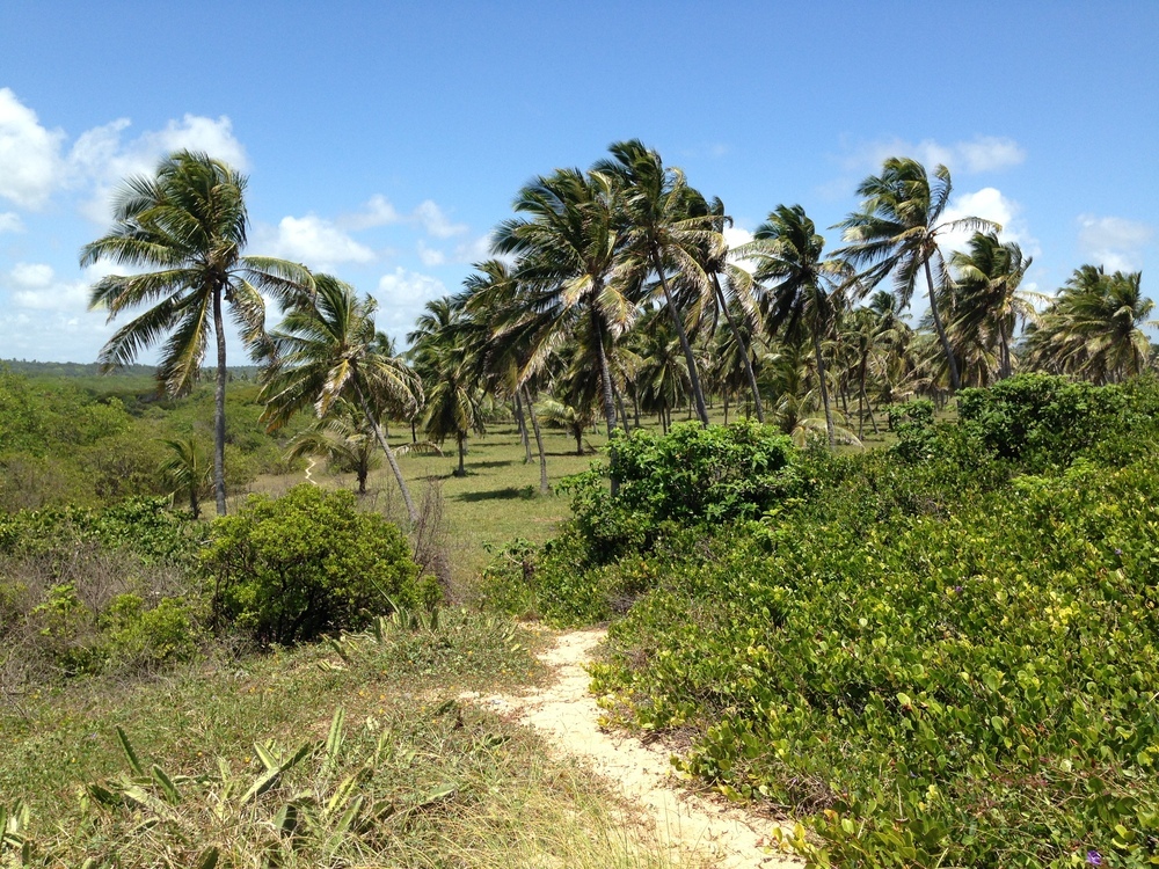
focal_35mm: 33
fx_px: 1105
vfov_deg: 42.9
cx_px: 580
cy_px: 434
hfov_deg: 55.4
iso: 50
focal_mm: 4.12
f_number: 2.4
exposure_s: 1/1323
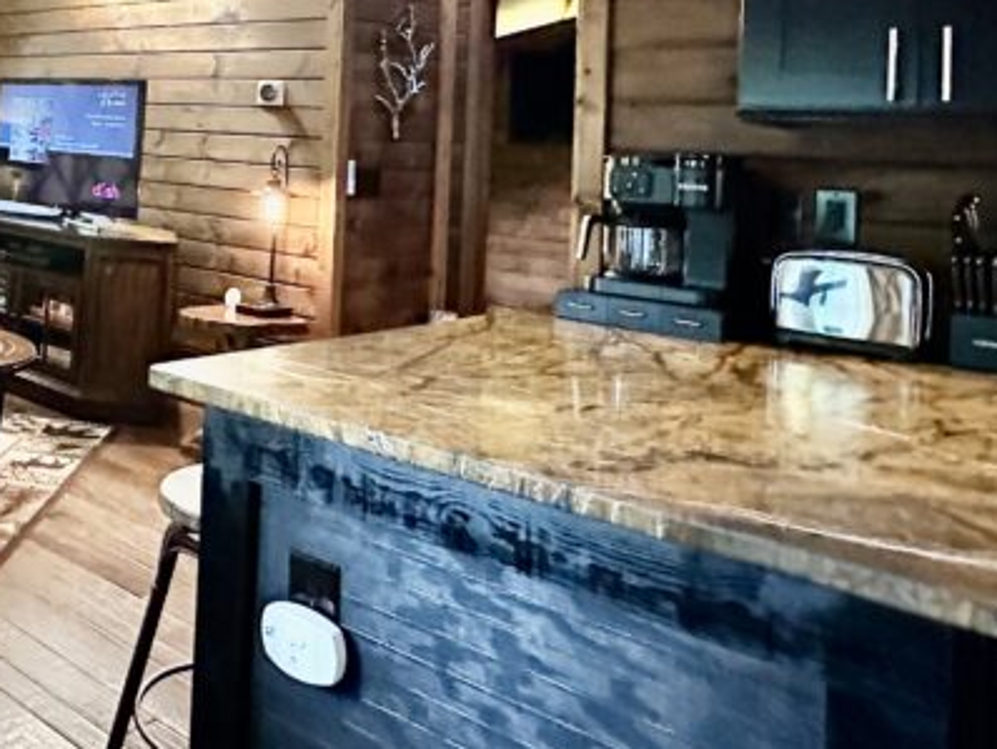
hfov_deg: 46.1
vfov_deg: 37.8
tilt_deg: +1.3
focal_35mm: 36
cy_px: 120
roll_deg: -2.6
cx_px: 90
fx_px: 1037
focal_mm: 2.22
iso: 1250
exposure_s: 1/60
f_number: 2.2
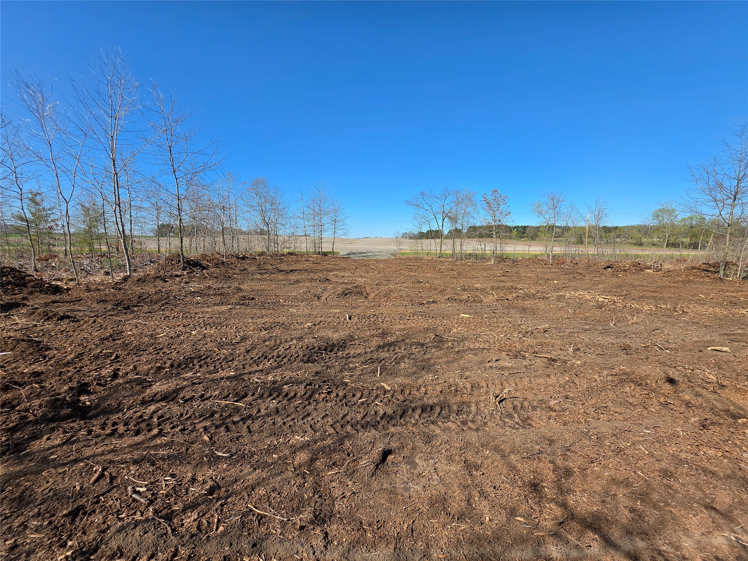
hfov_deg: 106.2
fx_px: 281
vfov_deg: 89.9
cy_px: 280
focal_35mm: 13
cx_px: 374
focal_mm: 2.2
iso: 32
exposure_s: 1/1429
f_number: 1.9
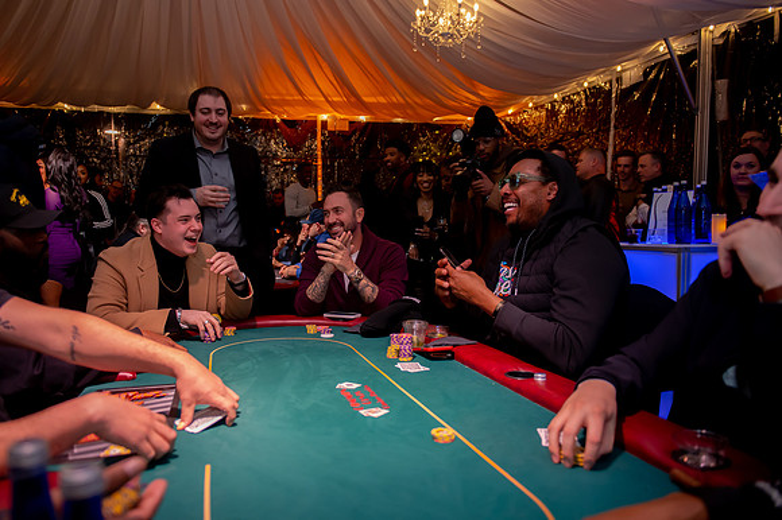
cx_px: 380
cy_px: 260
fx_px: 547
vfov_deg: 50.9
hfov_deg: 71.1
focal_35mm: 25
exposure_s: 1/500
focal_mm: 24
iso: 3200
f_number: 2.8
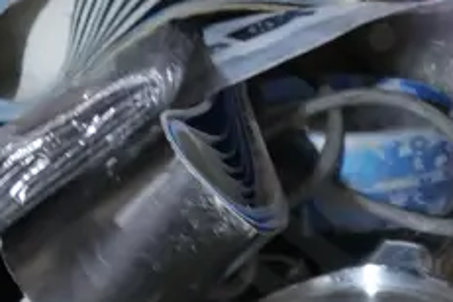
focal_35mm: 129
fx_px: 1623
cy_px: 251
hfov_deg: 15.9
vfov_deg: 10.6
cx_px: 306
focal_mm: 14
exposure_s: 1/60
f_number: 3.5
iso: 3200
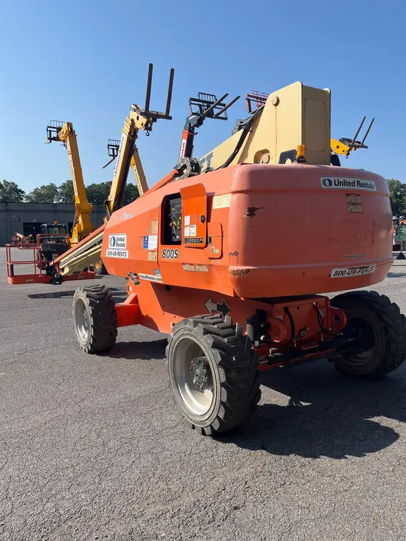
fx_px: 406
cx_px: 203
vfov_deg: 67.3
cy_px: 270
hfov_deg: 53.1
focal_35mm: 26
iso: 50
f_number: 1.6
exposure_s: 1/3413
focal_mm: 5.1
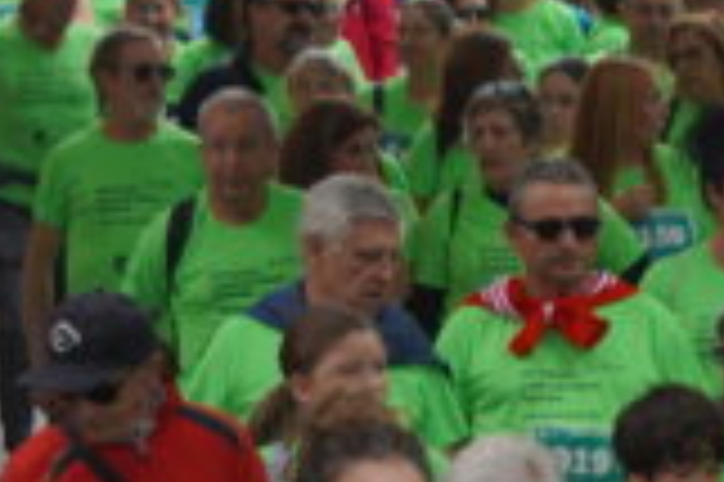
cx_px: 2469
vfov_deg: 2.1
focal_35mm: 668
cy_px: 700
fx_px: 13420
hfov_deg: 3.0
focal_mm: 56
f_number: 5
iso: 100
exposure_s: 1/160
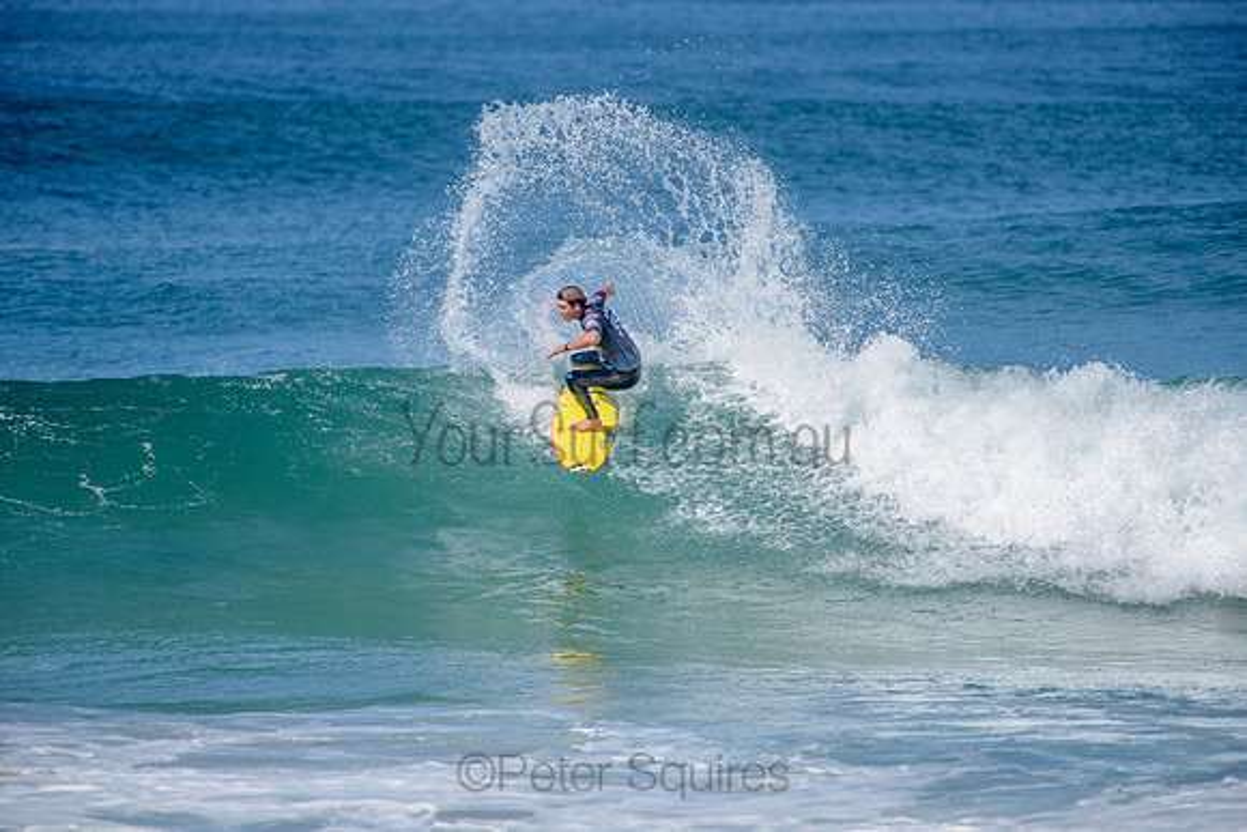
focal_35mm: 500
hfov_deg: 4.1
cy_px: 416
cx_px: 624
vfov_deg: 2.8
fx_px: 17323
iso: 160
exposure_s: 1/2000
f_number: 5.6
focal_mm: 500
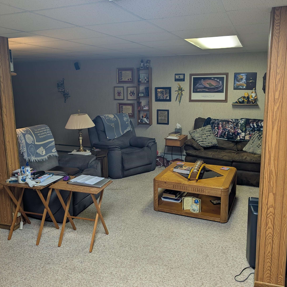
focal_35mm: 30
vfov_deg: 54.0
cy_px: 135
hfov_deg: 54.0
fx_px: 281
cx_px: 134
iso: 188
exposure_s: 1/120
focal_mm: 6.9
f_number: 1.68
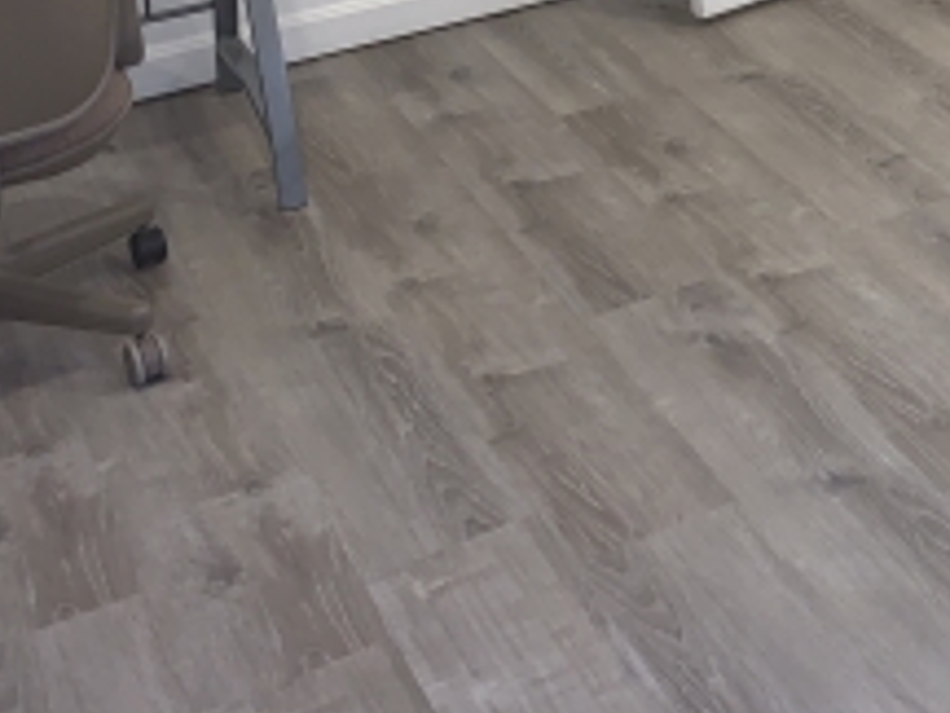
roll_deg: -1.3
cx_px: 1122
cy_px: -321
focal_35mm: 77
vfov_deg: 17.4
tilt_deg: -13.8
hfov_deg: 23.3
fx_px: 2113
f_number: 1.8
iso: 50
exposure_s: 1/60
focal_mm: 4.25
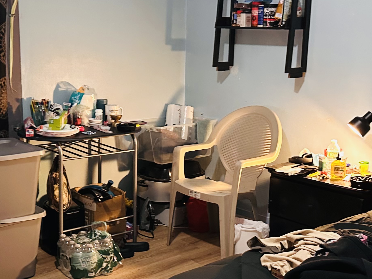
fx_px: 569
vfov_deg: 27.5
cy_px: 133
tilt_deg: -9.5
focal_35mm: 53
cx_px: 168
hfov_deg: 36.1
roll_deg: -1.3
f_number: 1.78
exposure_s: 1/40
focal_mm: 6.86
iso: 800
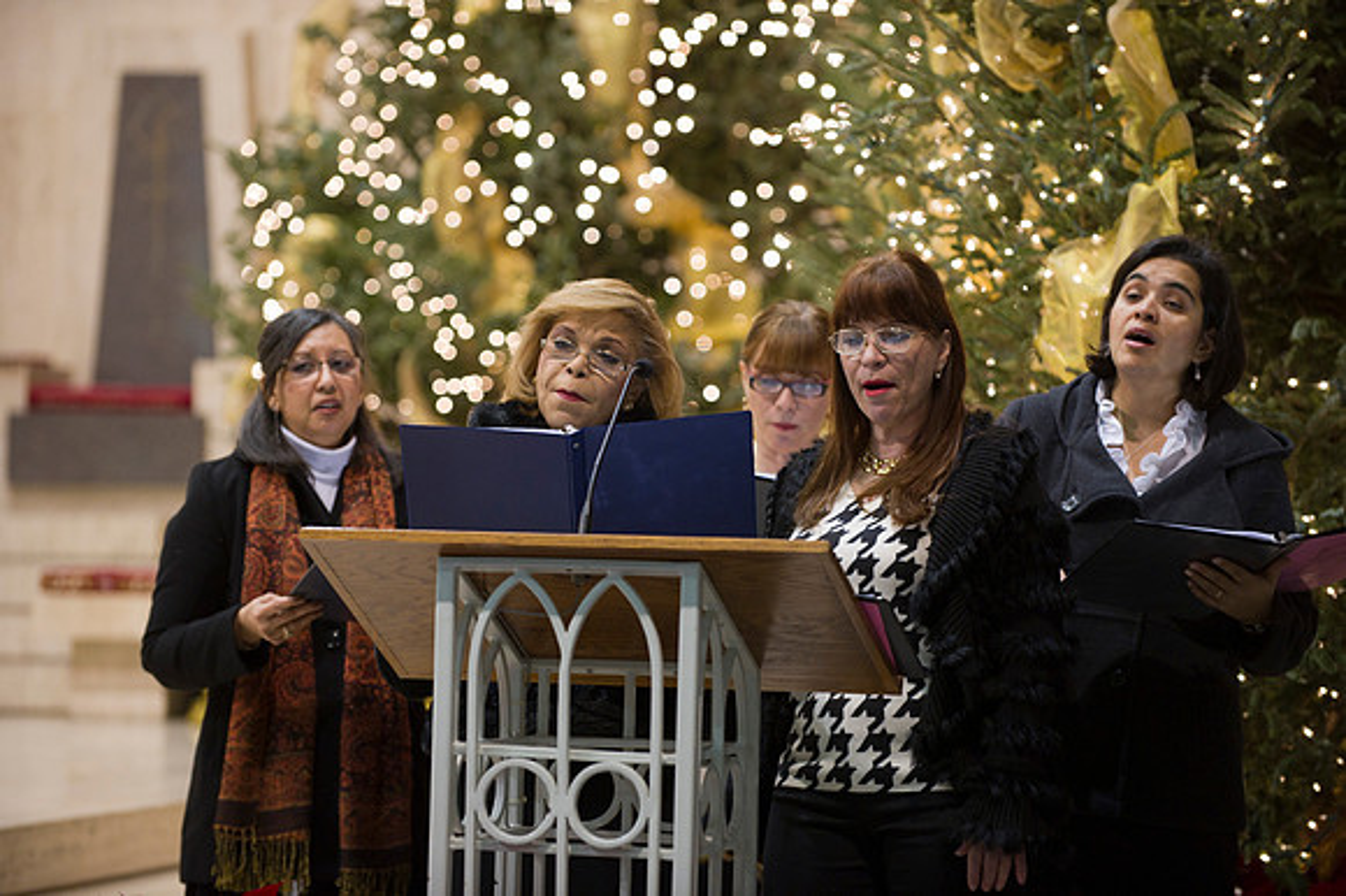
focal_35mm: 140
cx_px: 673
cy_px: 448
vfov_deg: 9.8
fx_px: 5231
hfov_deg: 14.7
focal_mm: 140
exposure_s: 1/60
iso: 1600
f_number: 2.8
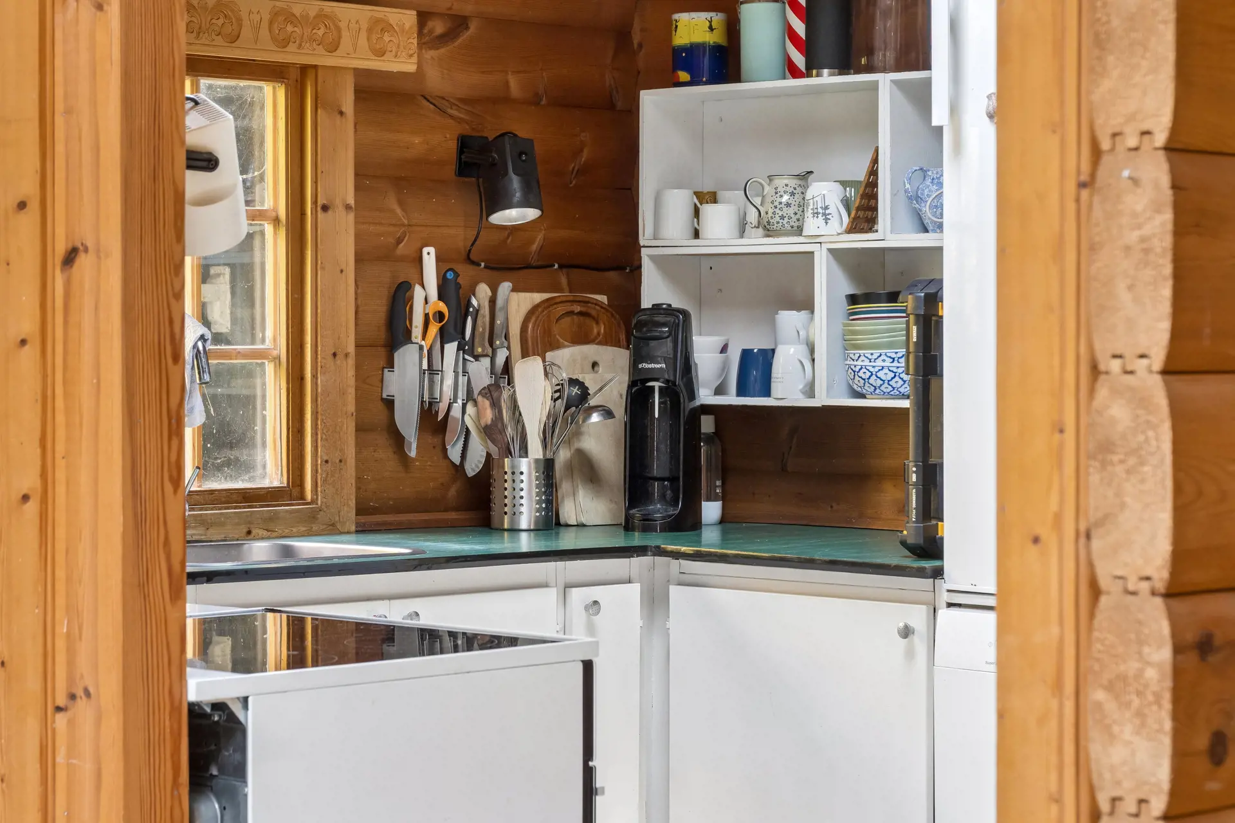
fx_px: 3139
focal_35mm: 92
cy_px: 412
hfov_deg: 22.3
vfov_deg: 14.9
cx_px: 618
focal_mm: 61
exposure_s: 1/8
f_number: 8
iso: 200
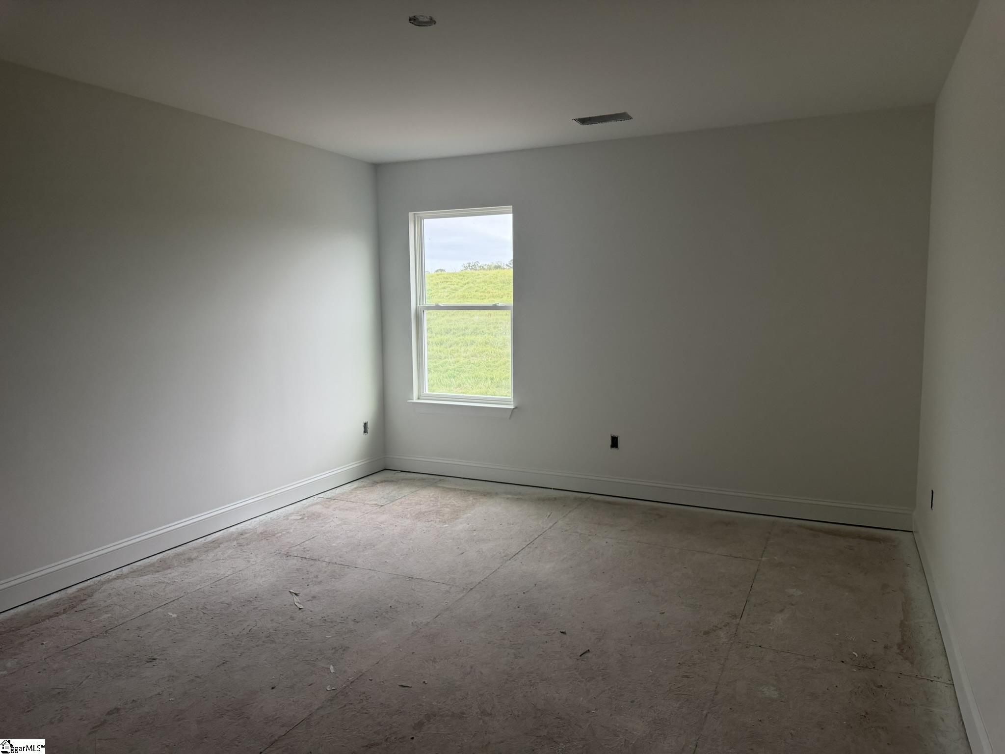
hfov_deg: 71.6
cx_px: 502
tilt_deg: -5.7
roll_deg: +0.1
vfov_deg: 56.8
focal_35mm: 24
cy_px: 377
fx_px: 697
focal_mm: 6.76
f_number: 1.78
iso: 200
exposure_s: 1/121
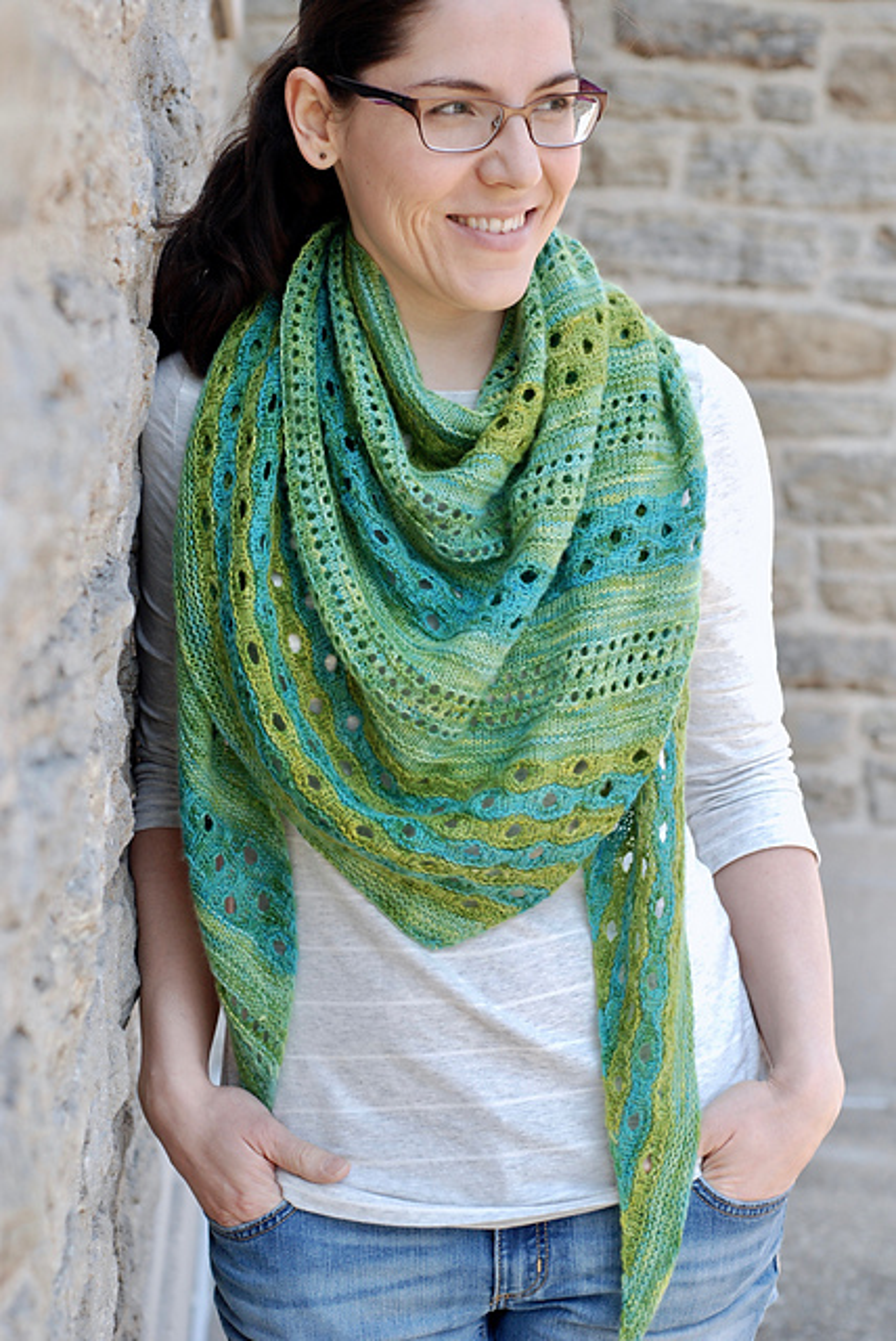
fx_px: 2794
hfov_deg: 18.2
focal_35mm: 75
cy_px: 670
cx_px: 448
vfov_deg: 27.0
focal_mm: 50
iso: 400
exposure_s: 1/400
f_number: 4.5
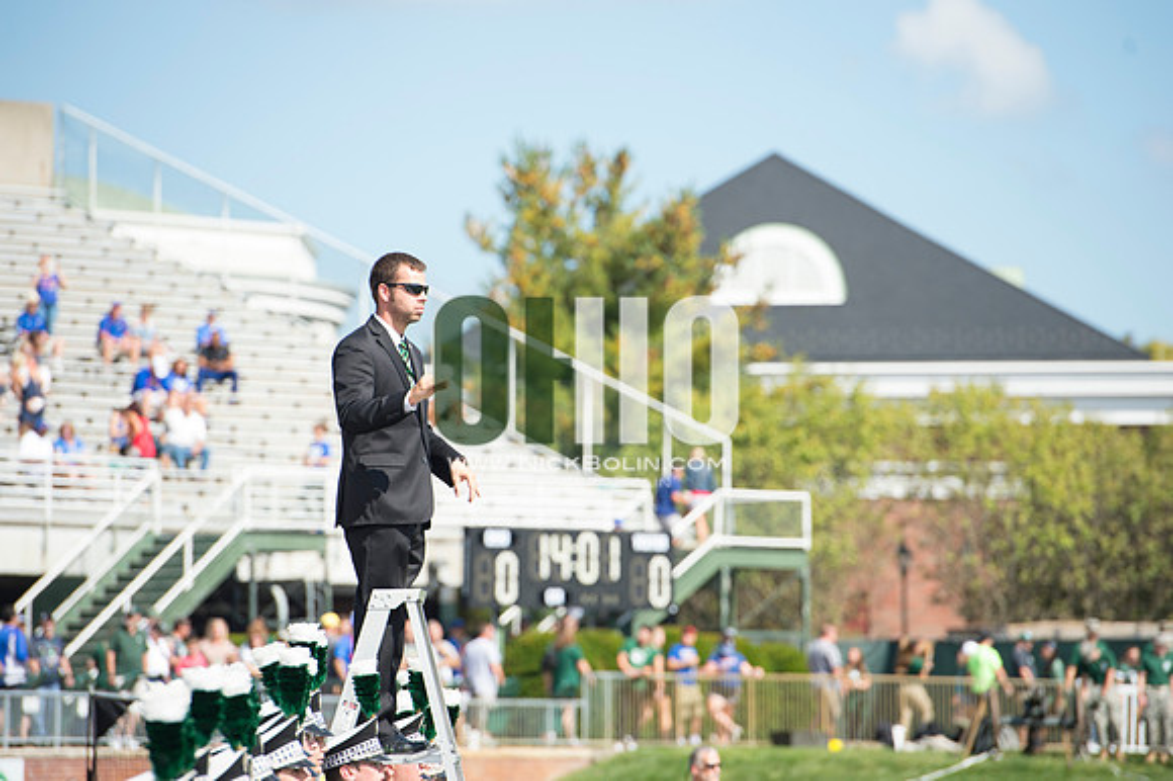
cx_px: 586
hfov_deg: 10.3
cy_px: 390
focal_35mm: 200
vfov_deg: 6.9
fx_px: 6513
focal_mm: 200
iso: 200
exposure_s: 1/1000
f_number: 4.5
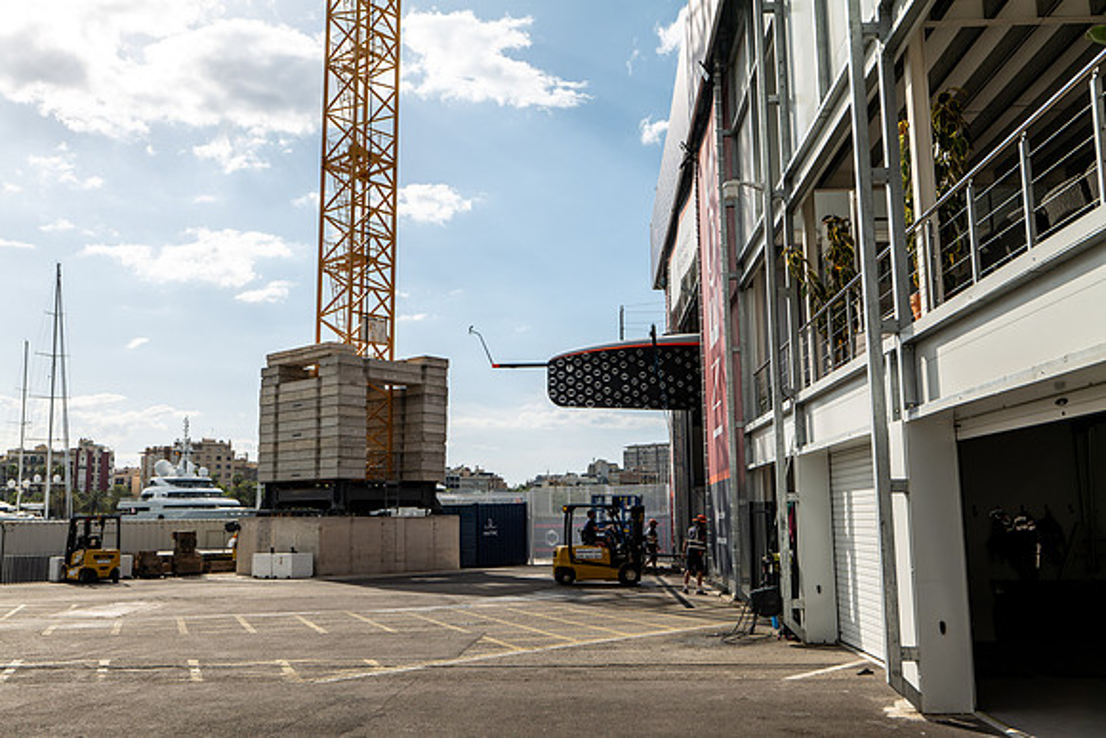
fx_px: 983
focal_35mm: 32
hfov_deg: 58.7
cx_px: 553
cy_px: 369
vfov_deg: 41.1
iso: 100
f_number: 3.2
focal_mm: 32
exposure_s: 1/2500
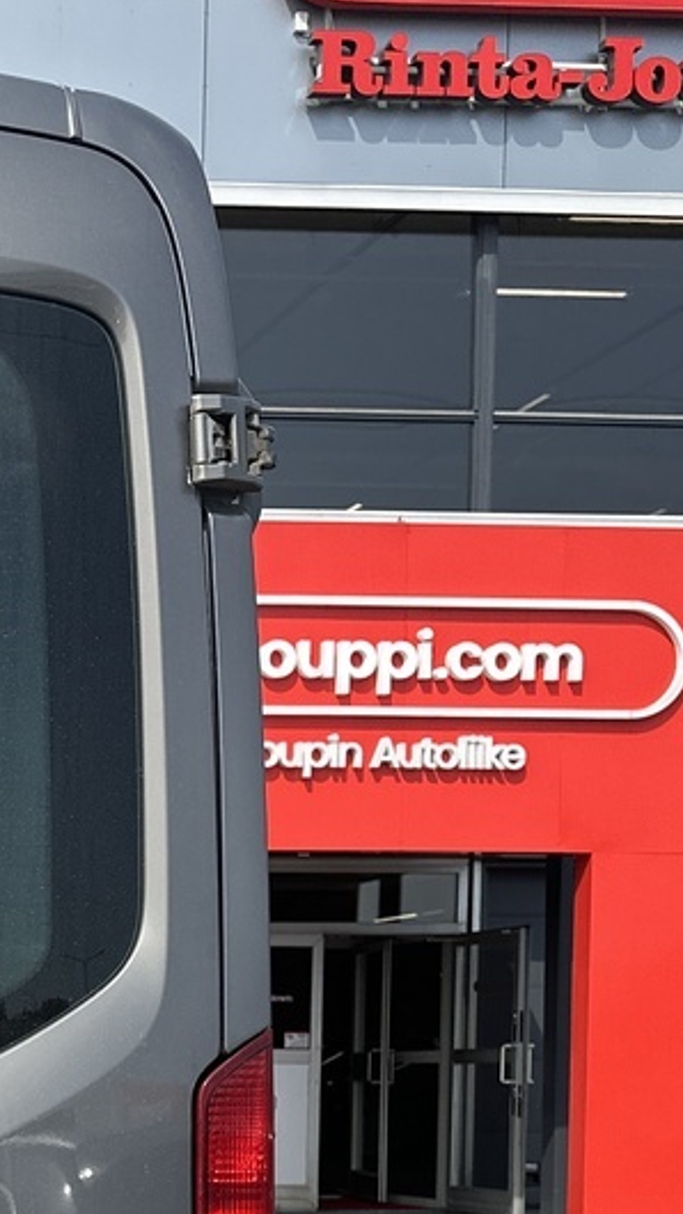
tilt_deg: -1.5
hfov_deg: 15.0
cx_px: -516
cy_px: 1173
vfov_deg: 28.2
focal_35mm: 71
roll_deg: +0.2
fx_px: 2287
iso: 80
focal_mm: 6.86
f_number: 1.78
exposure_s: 1/3472
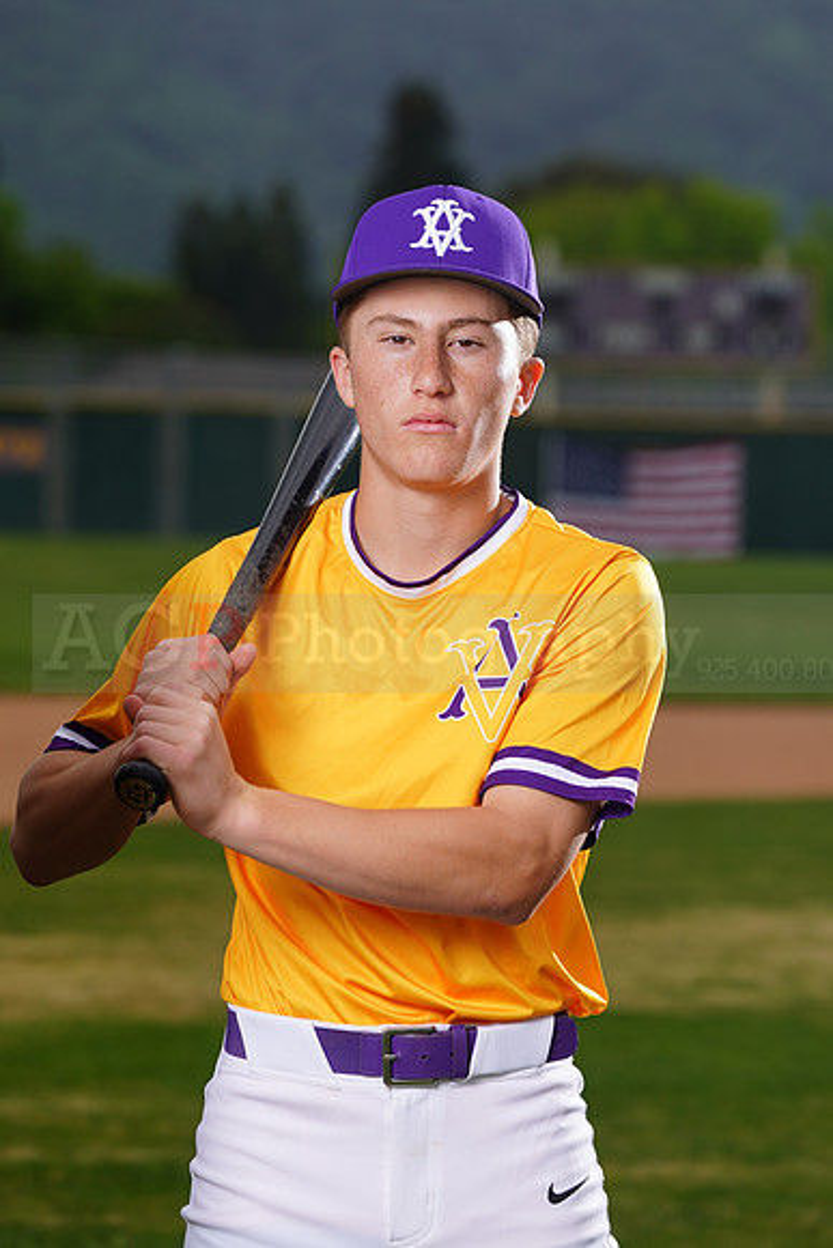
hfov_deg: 6.6
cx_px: 416
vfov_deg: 9.8
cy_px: 624
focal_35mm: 209
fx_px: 7249
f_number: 8
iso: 100
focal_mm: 209
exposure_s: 1/250
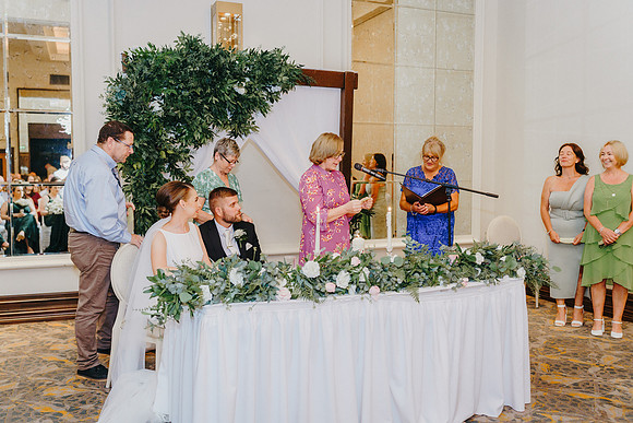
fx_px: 616
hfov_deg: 54.4
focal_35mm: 35
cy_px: 212
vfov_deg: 37.9
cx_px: 316
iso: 1000
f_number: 2.2
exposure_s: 1/200
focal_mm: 35
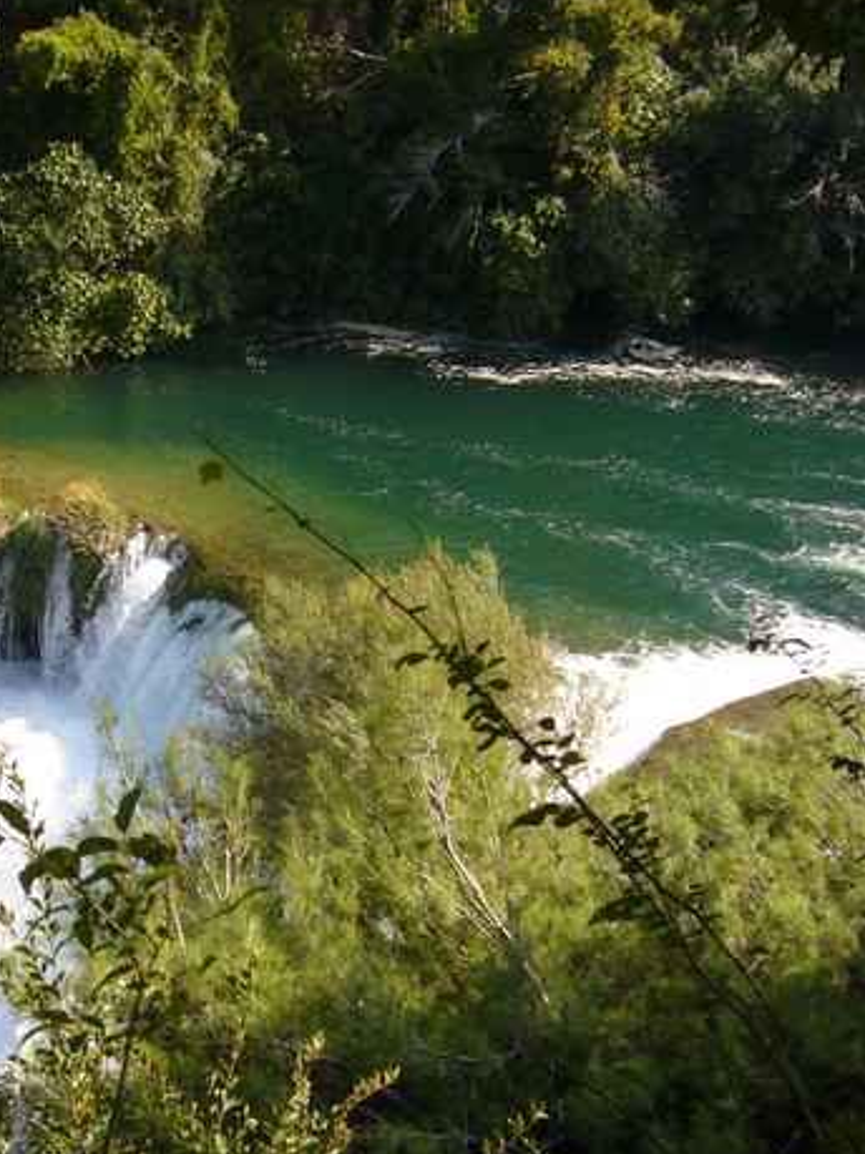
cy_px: 727
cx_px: 106
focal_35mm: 61
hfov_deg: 23.5
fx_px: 2033
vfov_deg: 31.5
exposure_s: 1/160
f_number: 5.6
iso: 80
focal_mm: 5.8
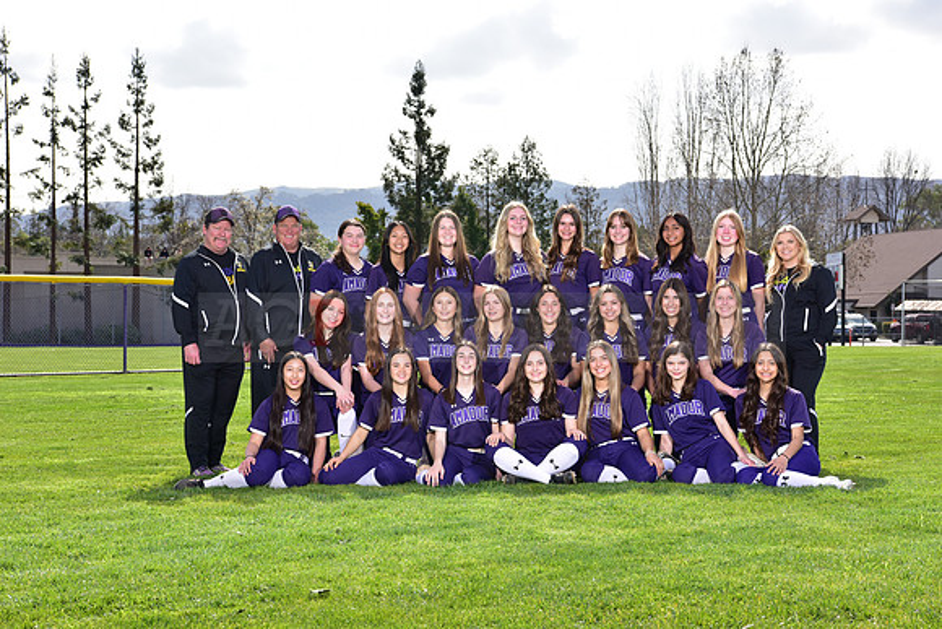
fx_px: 1832
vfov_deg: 19.5
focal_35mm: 70
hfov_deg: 28.8
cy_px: 314
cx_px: 471
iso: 250
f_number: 11
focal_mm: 70
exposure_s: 1/250
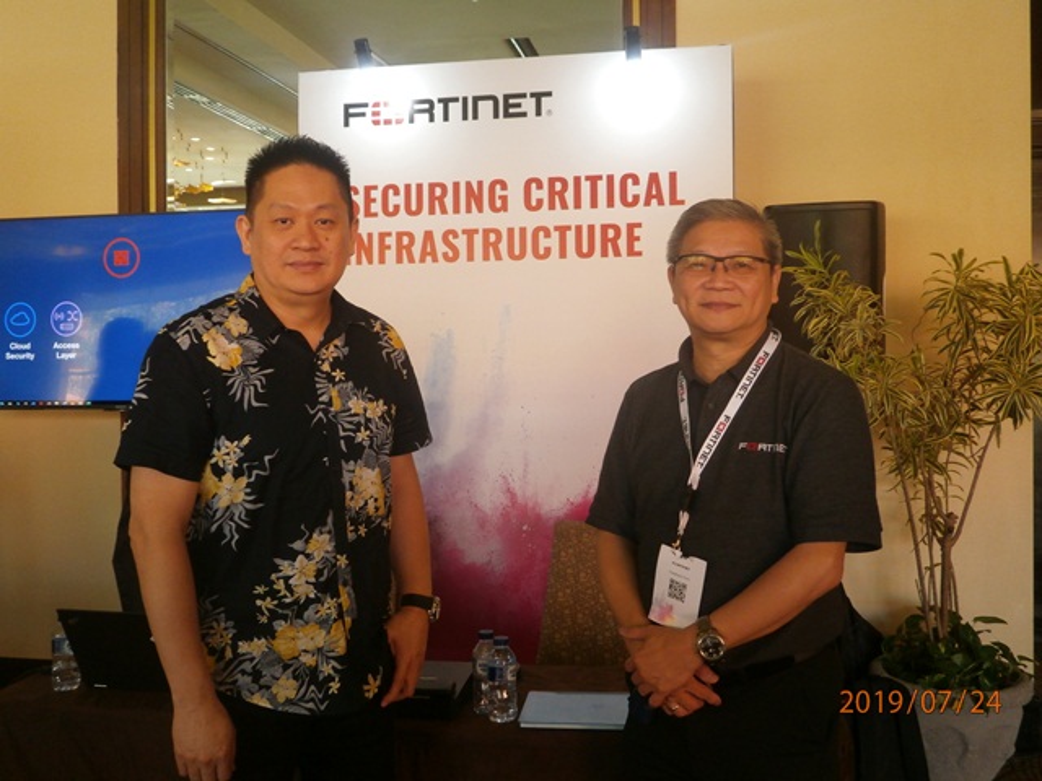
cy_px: 390
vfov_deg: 39.7
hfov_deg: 51.4
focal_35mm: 36
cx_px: 521
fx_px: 1084
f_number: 3.1
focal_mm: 6.4
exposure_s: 1/40
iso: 200
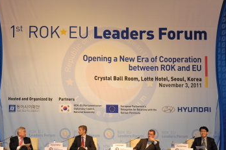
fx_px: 433
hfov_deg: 29.3
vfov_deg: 19.6
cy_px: 92
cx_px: 103
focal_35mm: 69
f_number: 4
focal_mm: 48
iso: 400
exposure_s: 1/100
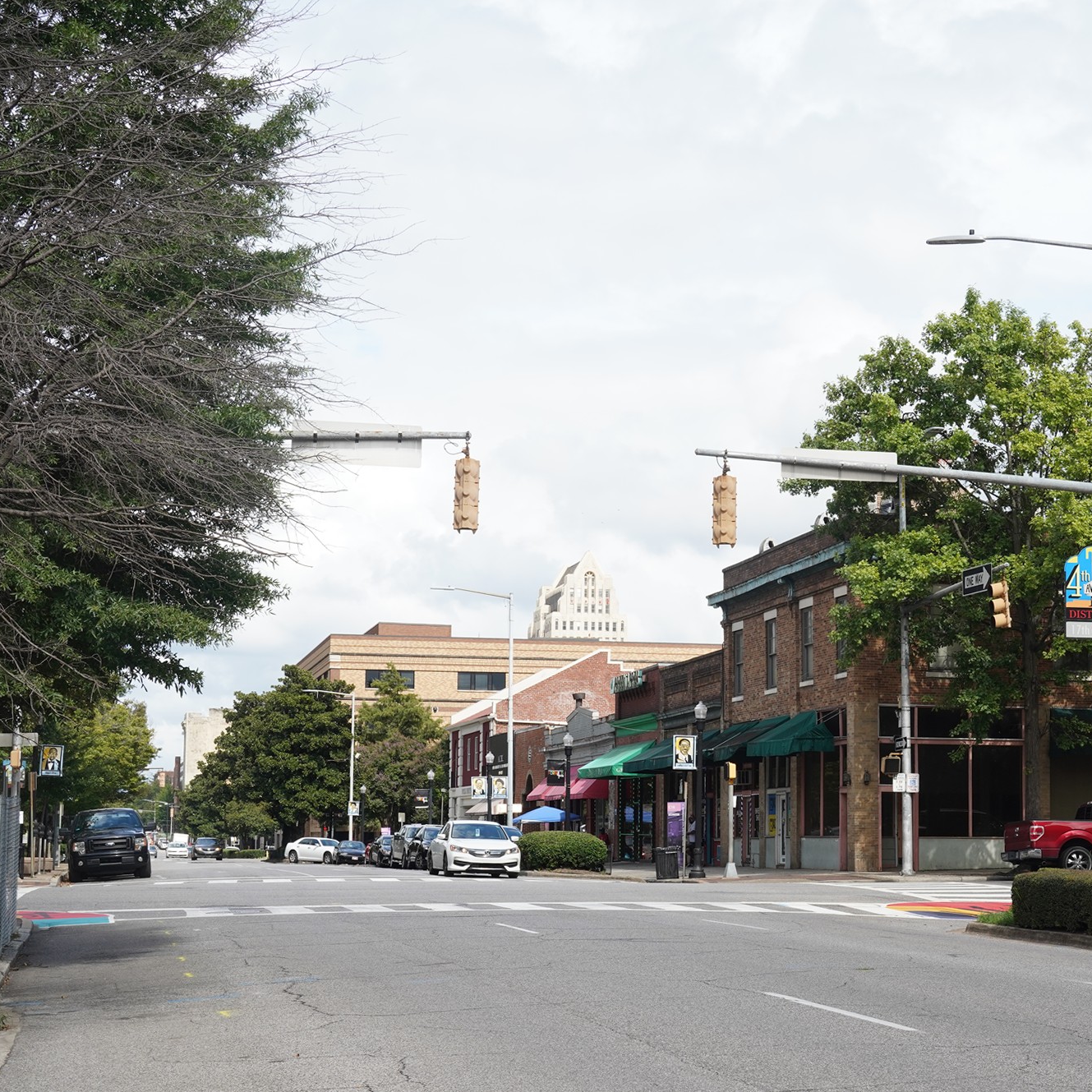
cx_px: 779
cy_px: 547
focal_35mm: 55
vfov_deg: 31.1
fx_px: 1963
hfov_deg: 30.7
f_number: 13
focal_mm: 43
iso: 400
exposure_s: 1/100
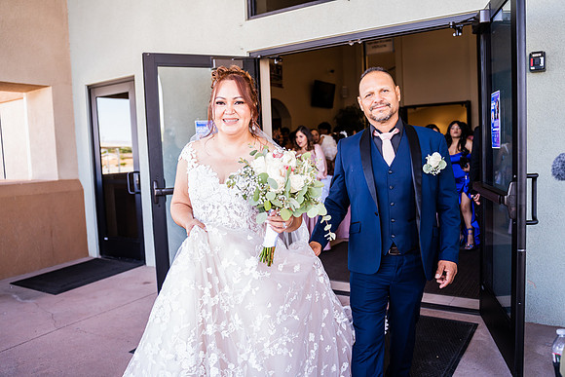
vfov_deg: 46.4
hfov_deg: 65.5
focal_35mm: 28
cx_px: 282
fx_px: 440
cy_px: 188
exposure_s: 1/320
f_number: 2.8
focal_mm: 28
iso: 640
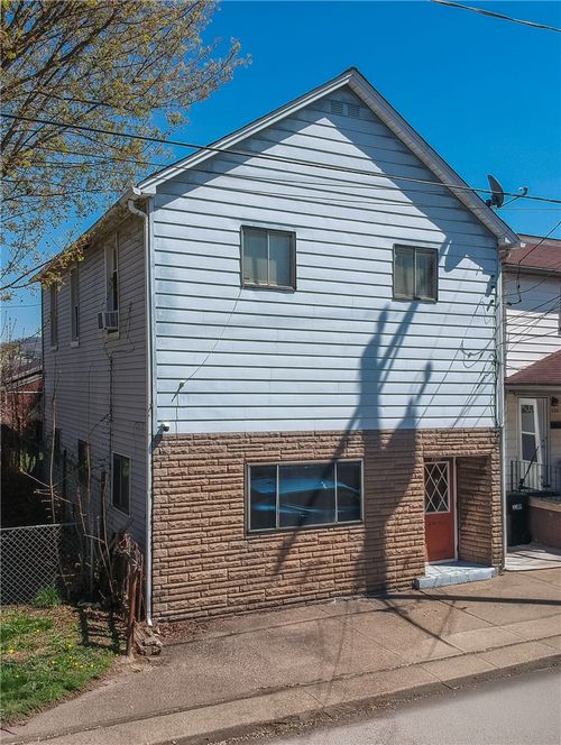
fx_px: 539
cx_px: 280
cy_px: 372
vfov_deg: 69.3
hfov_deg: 55.0
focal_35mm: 25
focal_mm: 4.49
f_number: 2.6
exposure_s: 1/1250
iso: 100
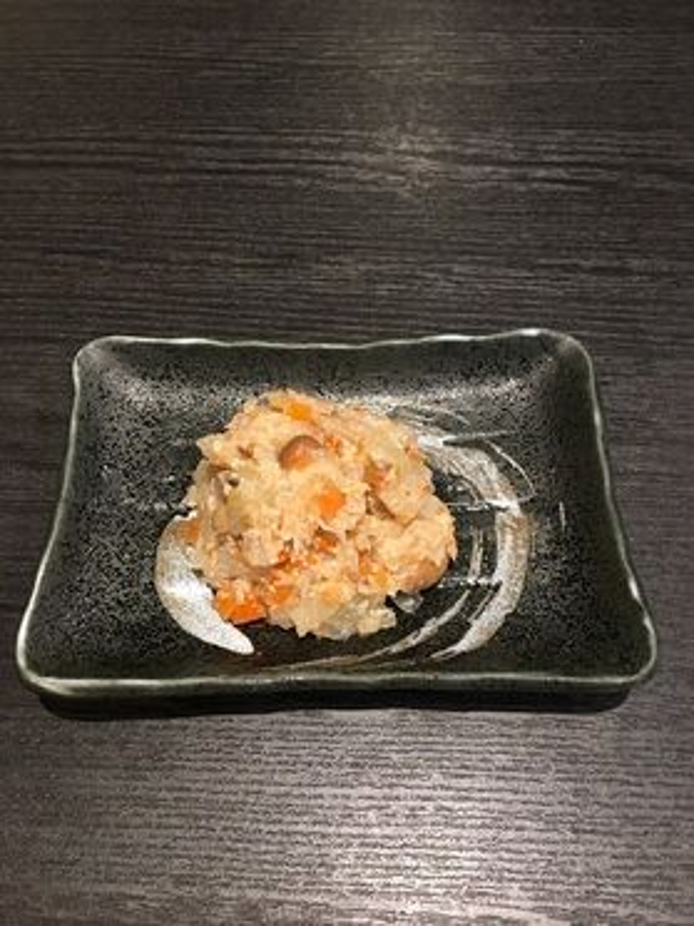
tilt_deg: -60.3
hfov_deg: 48.2
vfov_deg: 61.7
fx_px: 775
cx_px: 347
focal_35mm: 29
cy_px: 463
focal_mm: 4.15
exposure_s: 1/30
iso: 100
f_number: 2.2
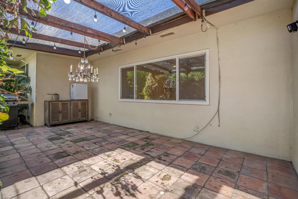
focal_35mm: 16
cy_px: 100
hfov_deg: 95.0
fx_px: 137
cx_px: 149
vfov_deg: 72.1
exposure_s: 1/60
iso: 400
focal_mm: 11
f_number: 9
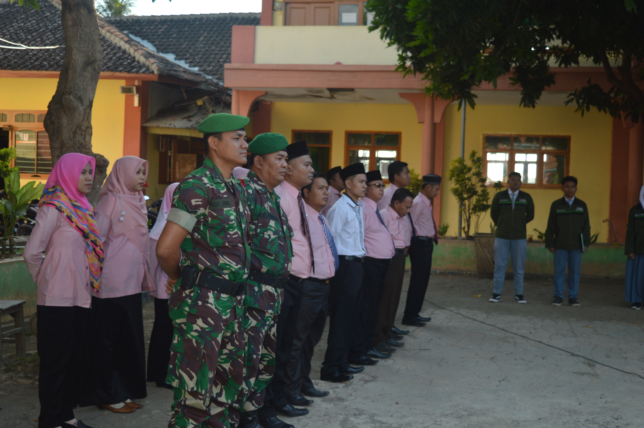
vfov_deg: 28.9
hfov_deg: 42.4
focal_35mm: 46
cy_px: 214
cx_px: 322
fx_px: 831
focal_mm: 31
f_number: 4.2
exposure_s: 1/125
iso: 100
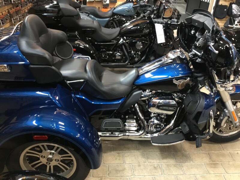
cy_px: 90
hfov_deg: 58.4
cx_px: 120
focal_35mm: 31
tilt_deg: -29.1
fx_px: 215
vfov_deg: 45.4
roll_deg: -4.1
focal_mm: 3.3
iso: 200
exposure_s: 1/24
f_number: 2.4
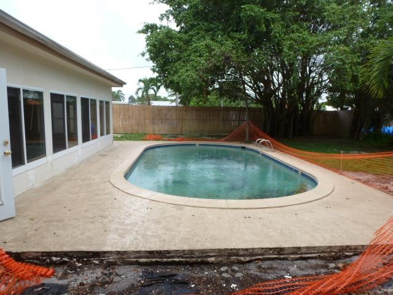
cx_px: 196
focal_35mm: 24
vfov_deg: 56.8
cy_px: 148
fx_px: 272
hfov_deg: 71.6
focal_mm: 4.3
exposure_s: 1/250
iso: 125
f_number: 4
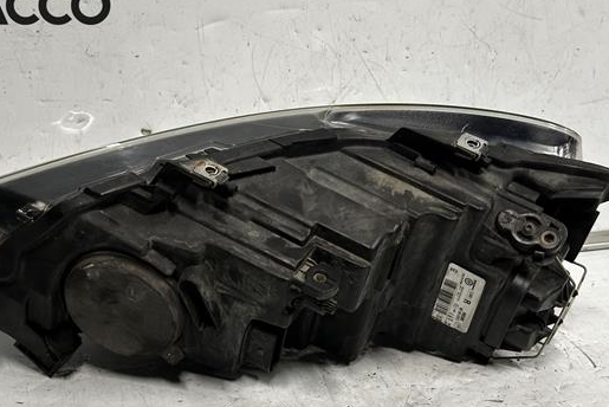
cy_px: 269
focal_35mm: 62
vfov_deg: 21.9
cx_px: 261
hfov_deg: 32.3
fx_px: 1049
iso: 125
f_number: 1.78
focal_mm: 6.86
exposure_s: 1/50
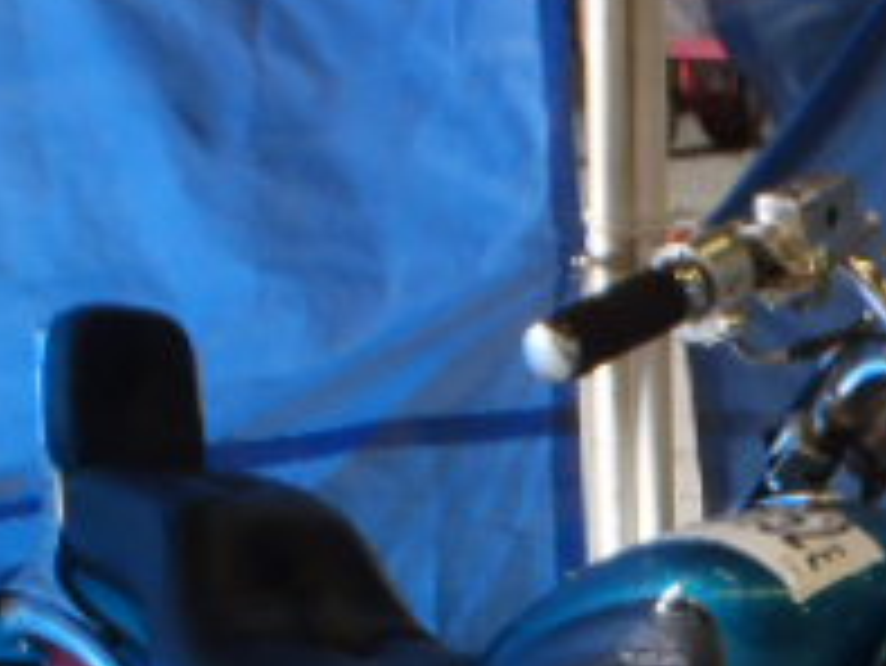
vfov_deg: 14.9
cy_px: 1048
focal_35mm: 91
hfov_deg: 20.6
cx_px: 953
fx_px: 2331
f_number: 3.5
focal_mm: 5
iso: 200
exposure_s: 1/20
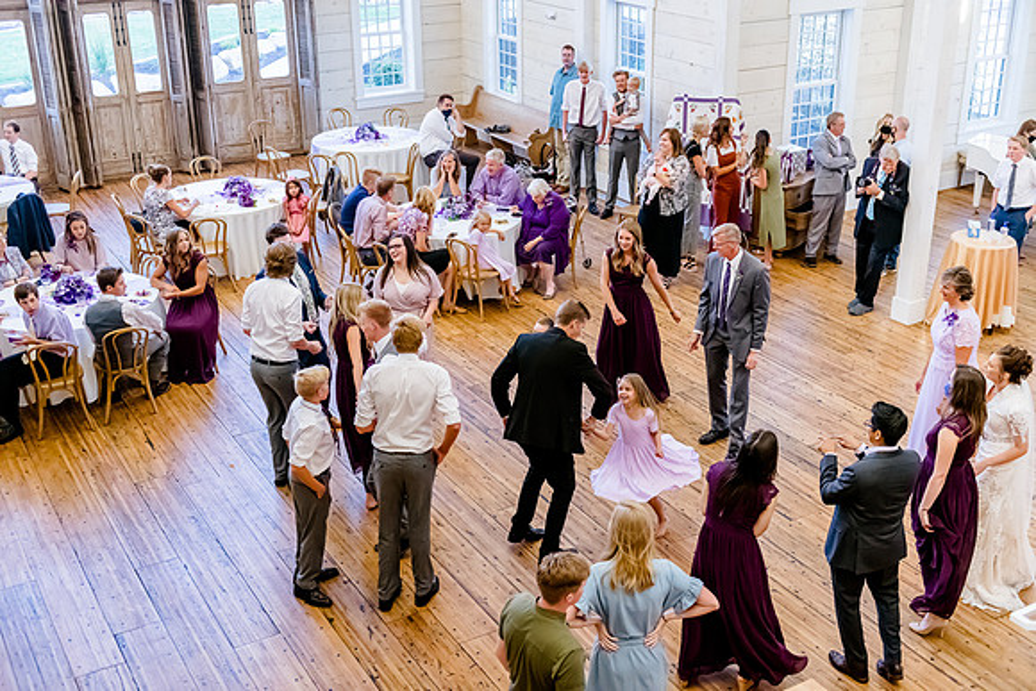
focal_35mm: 40
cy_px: 345
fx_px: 1151
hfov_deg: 48.4
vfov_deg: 33.4
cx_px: 518
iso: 3200
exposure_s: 1/640
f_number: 3.2
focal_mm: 40
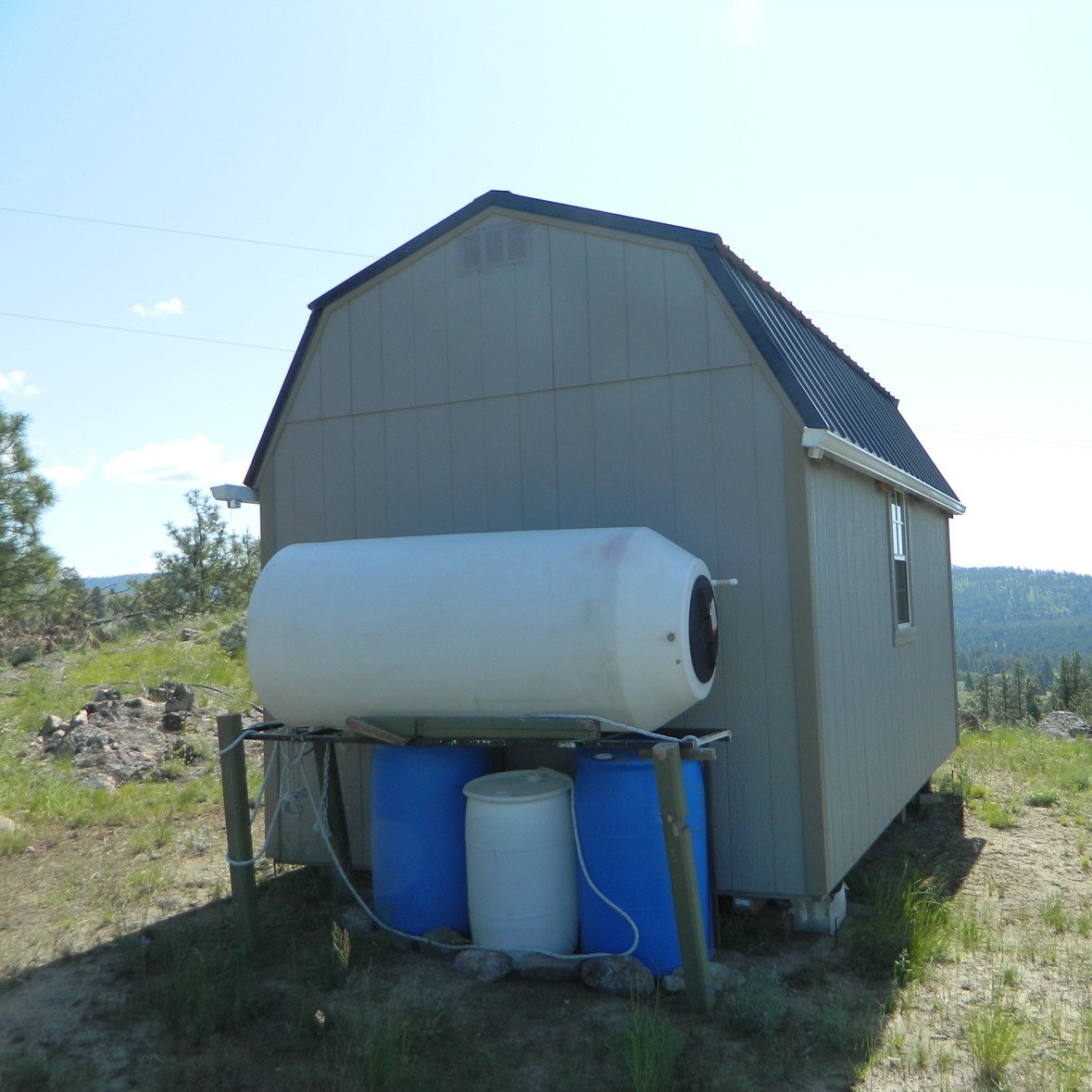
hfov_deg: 53.7
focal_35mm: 30
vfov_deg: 54.0
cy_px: 550
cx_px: 646
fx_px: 1071
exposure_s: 1/800
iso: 80
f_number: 3.1
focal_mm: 4.5
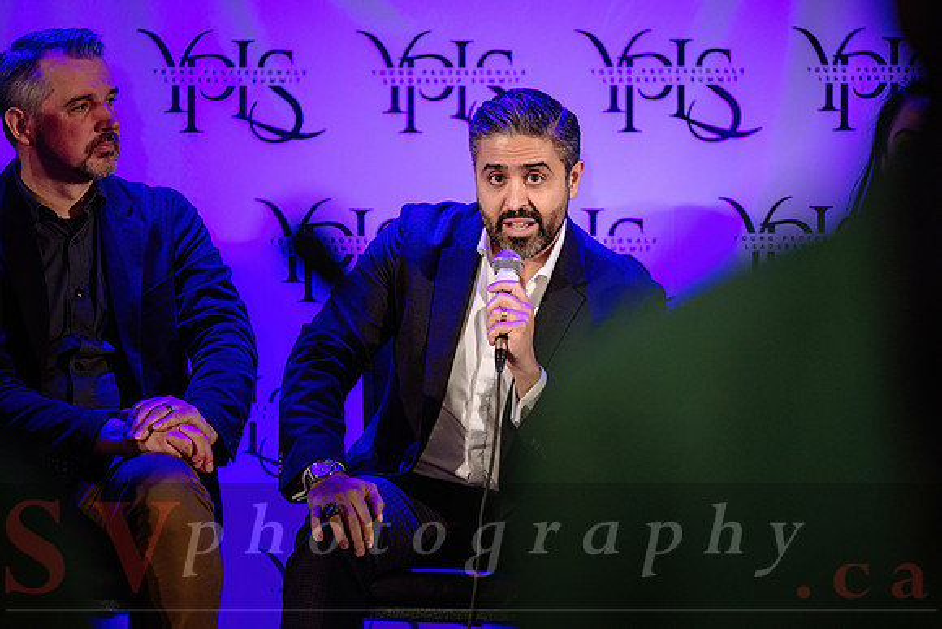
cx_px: 539
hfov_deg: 10.2
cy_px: 356
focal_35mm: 201
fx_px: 5268
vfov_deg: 6.8
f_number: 2.8
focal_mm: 175
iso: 1600
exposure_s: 1/250
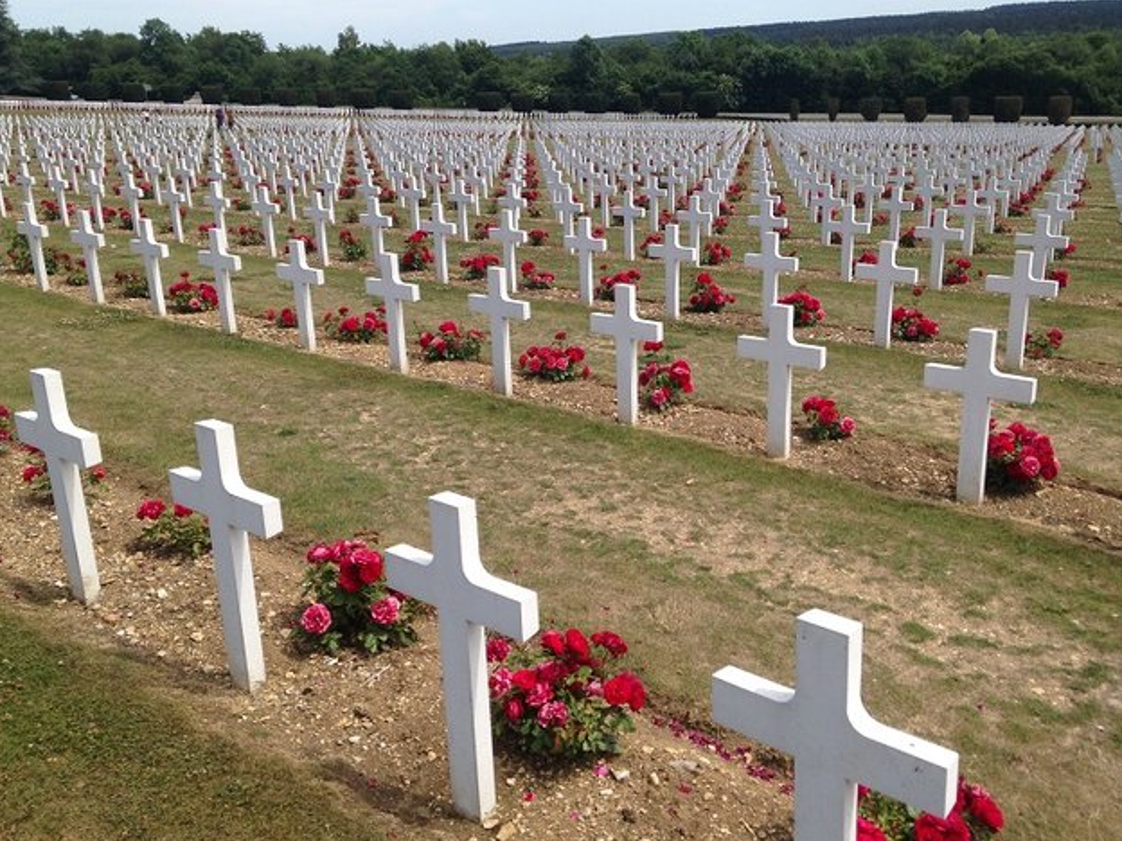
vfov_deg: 38.7
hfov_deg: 50.1
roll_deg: +3.6
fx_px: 1199
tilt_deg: -18.0
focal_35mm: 37
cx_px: 566
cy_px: 414
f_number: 2.4
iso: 50
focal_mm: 4.12
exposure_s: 1/1391
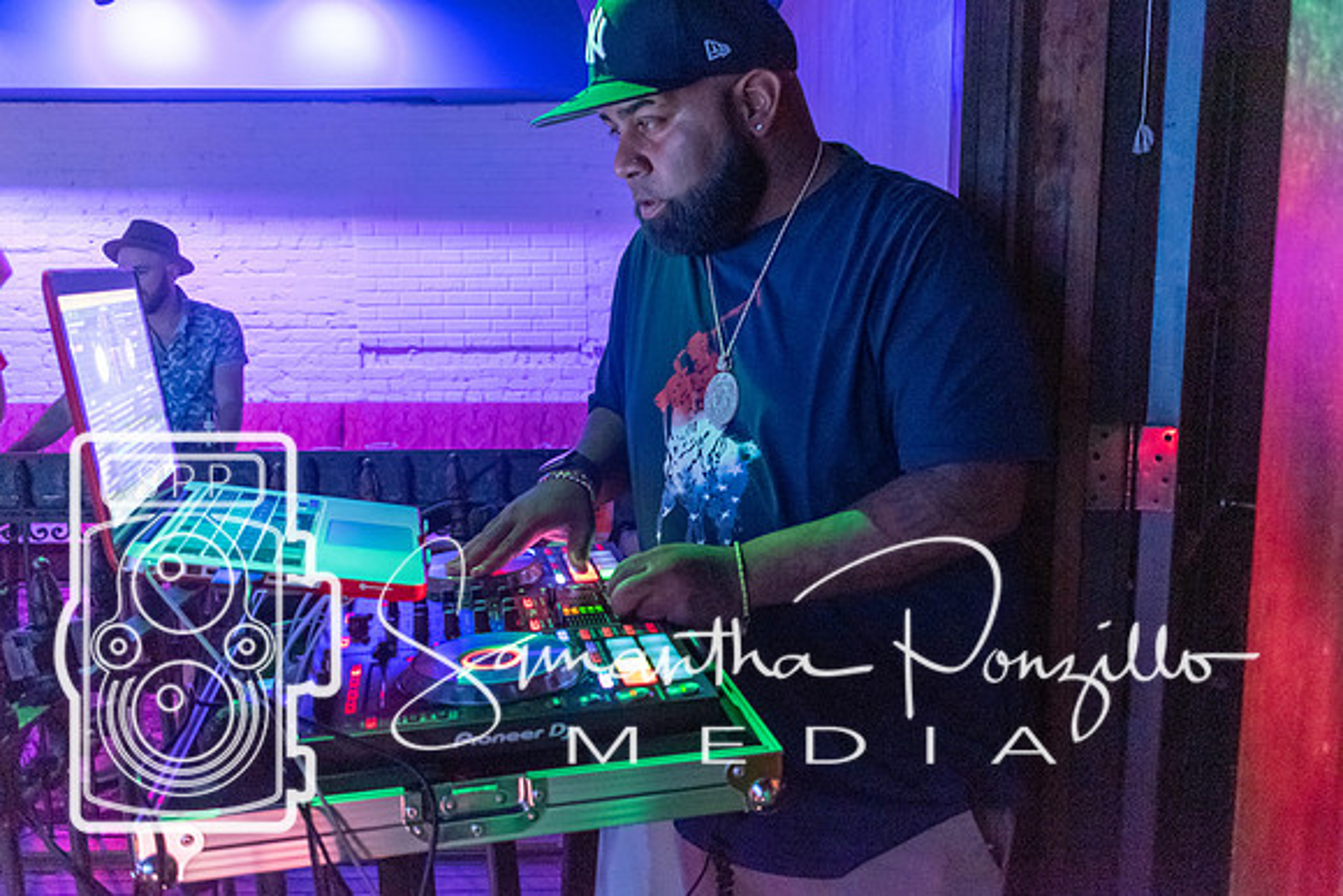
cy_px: 448
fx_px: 1179
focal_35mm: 32
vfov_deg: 41.6
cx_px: 672
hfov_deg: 59.3
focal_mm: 20
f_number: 3.8
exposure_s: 1/10
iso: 3200
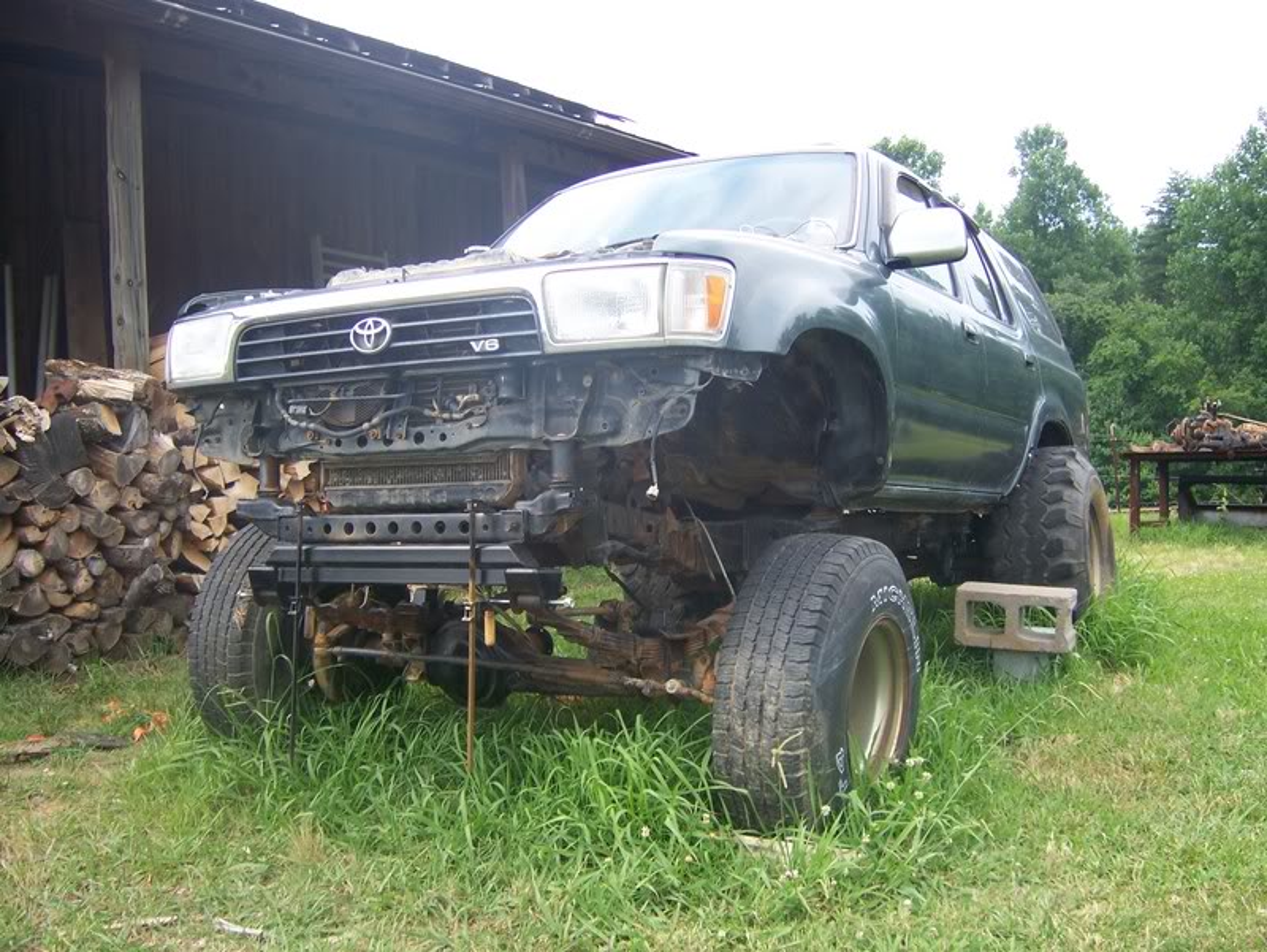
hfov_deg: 51.3
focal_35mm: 36
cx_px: 634
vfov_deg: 39.7
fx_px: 1318
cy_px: 476
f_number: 2.8
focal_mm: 6
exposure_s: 1/320
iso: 80
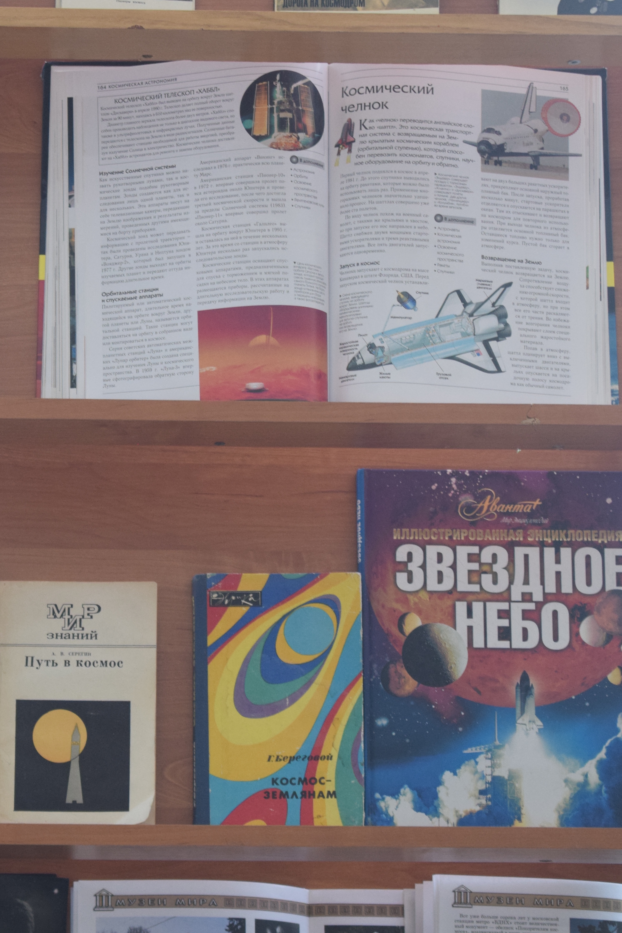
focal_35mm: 137
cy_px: 449
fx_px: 3546
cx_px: 135
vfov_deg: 15.0
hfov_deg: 10.0
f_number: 5.6
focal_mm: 55
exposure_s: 1/60
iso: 900
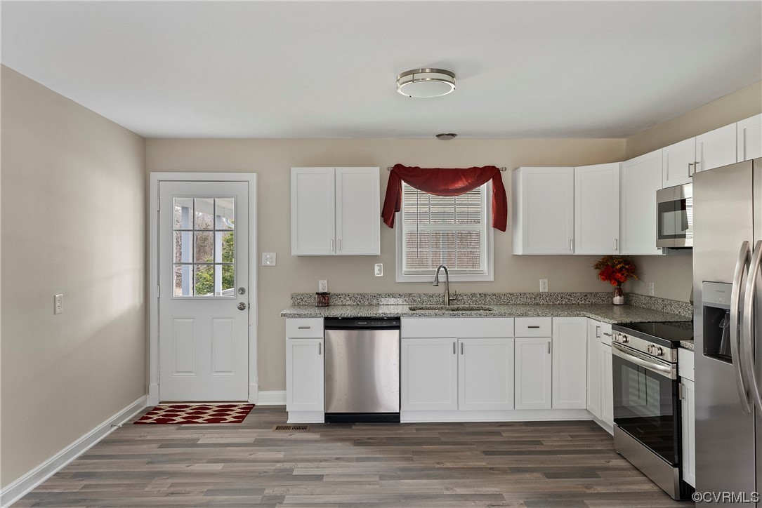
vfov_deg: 51.3
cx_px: 381
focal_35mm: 25
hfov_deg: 71.5
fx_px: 529
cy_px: 254
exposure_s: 1/1.67
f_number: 8
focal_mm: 25
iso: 800
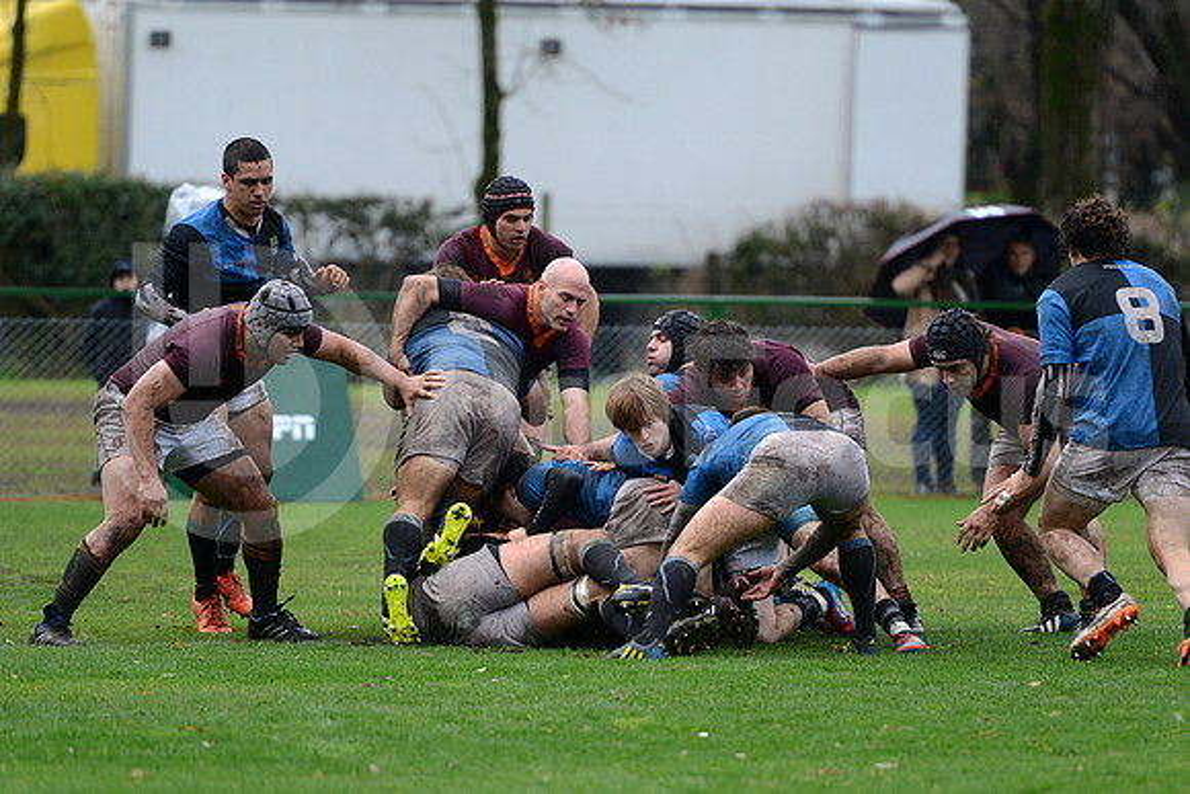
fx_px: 8927
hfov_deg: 7.6
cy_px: 397
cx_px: 595
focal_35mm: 270
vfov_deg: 5.1
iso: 1250
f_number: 4
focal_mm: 270
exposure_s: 1/500
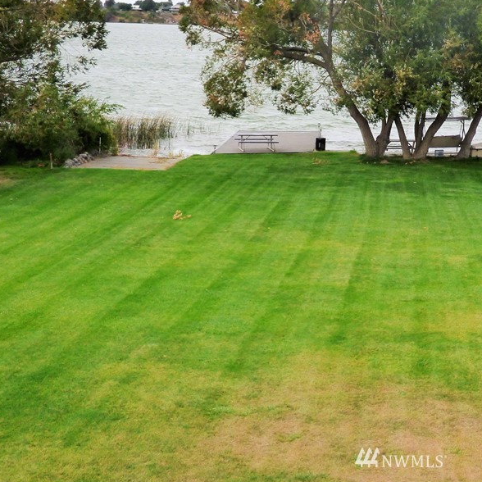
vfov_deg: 27.2
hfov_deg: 26.7
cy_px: 174
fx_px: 992
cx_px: 401
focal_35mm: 63
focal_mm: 7.07
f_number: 4.5
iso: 200
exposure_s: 1/640
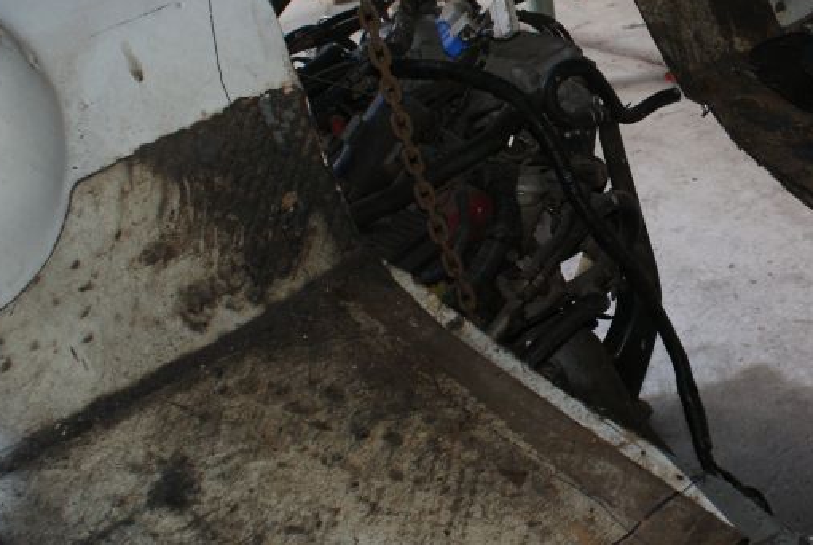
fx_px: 1674
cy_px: 196
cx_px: 748
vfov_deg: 18.5
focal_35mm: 74
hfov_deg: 26.3
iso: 400
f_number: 5.6
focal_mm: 26
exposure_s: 1/60
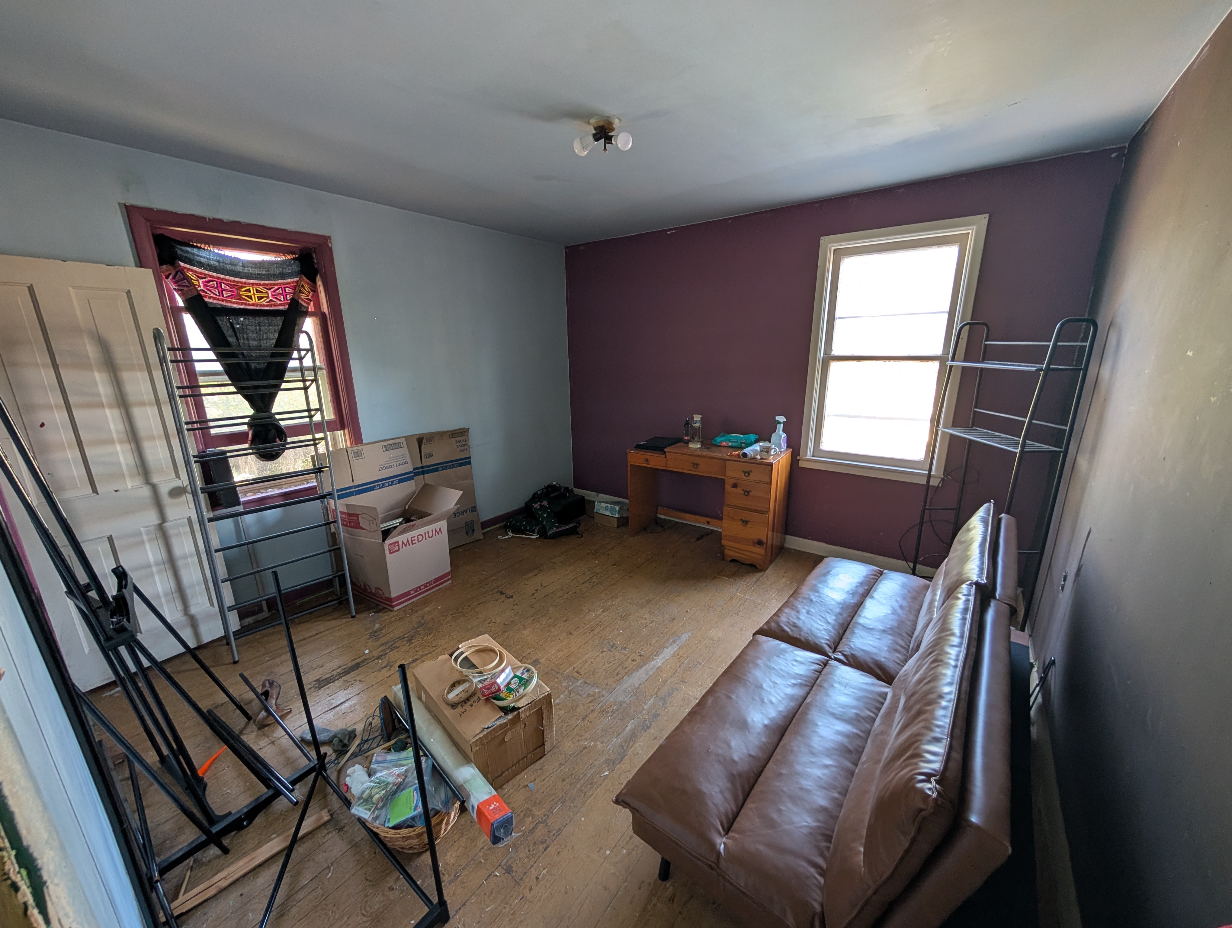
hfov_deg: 110.5
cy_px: 464
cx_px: 616
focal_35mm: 12
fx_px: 428
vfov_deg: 94.6
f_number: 1.7
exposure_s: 1/27.4
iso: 66
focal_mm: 2.02
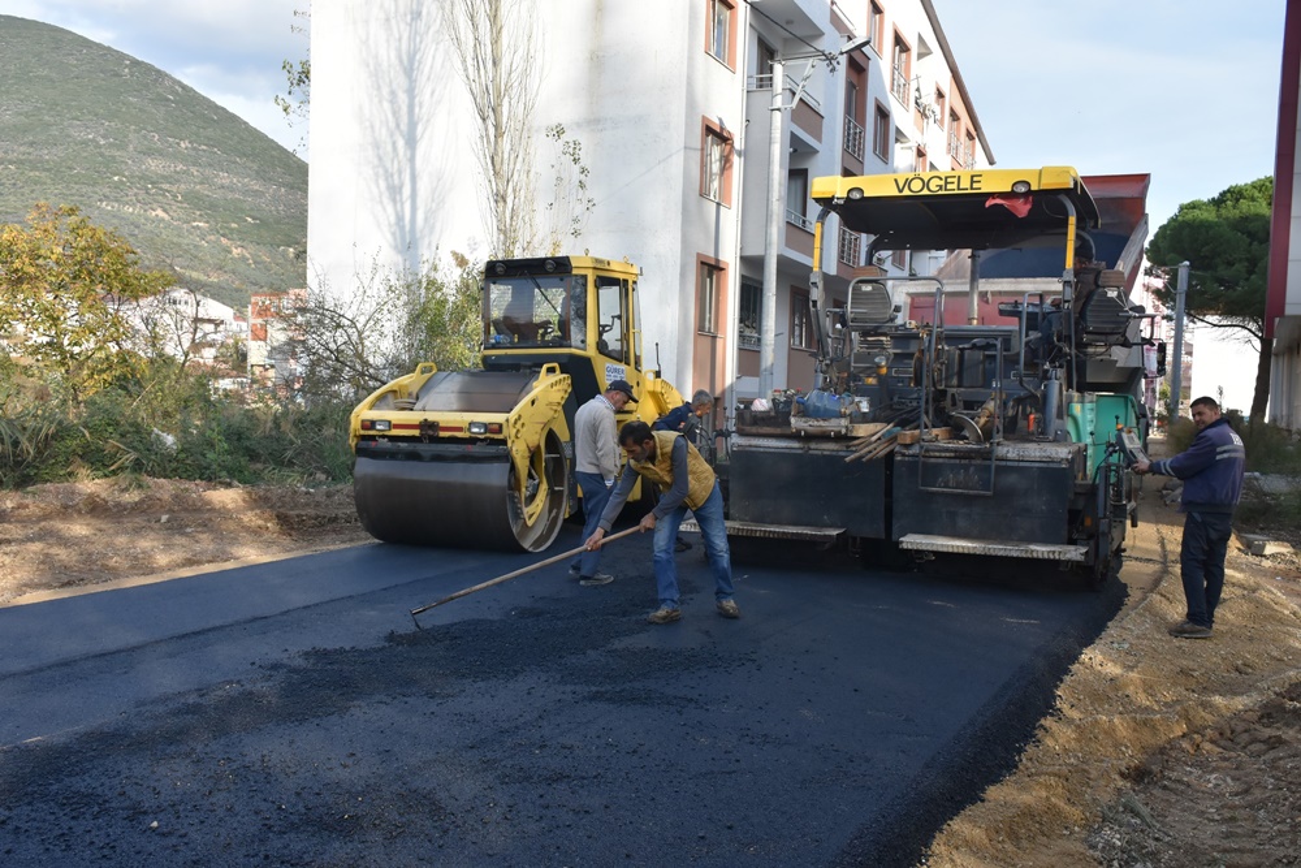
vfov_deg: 40.0
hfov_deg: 57.2
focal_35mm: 33
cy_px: 434
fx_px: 1193
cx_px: 650
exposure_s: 1/500
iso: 560
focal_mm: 22
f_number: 8
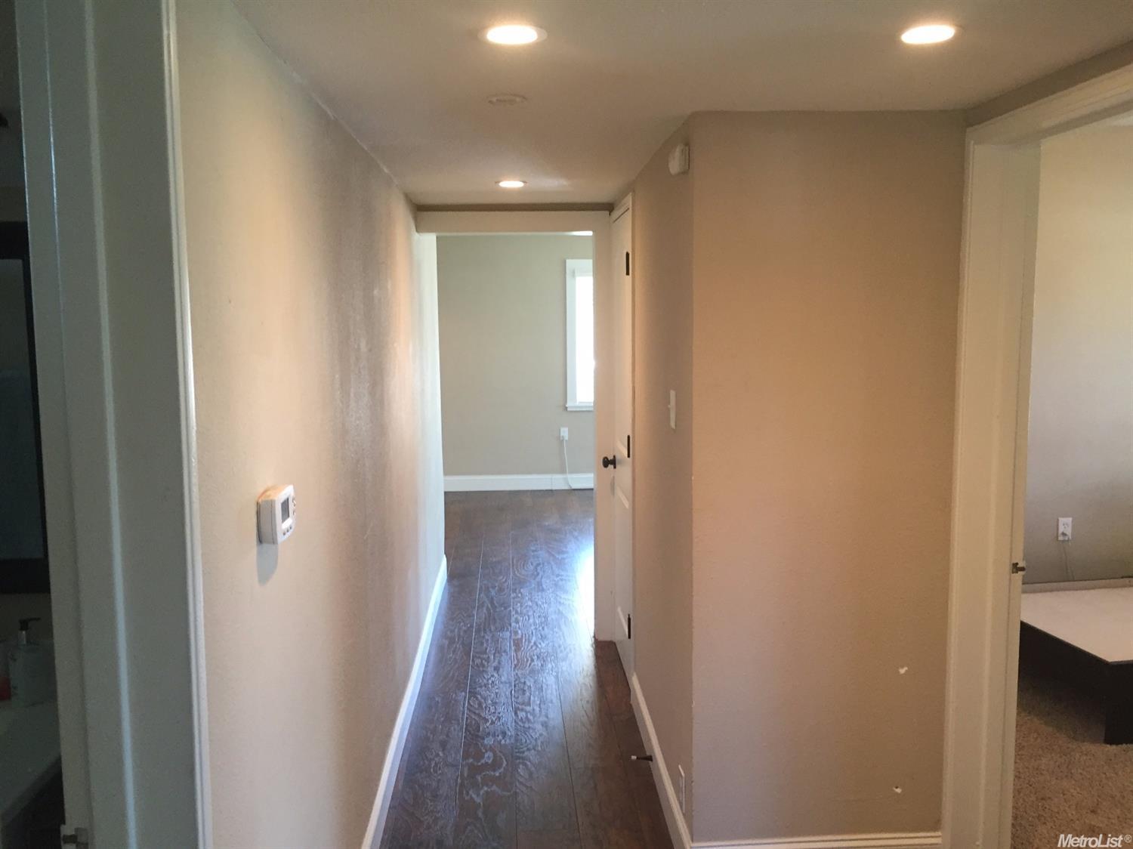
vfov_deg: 48.2
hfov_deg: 61.7
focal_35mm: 29
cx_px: 566
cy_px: 424
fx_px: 949
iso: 125
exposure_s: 1/30
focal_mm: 4.15
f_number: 2.2
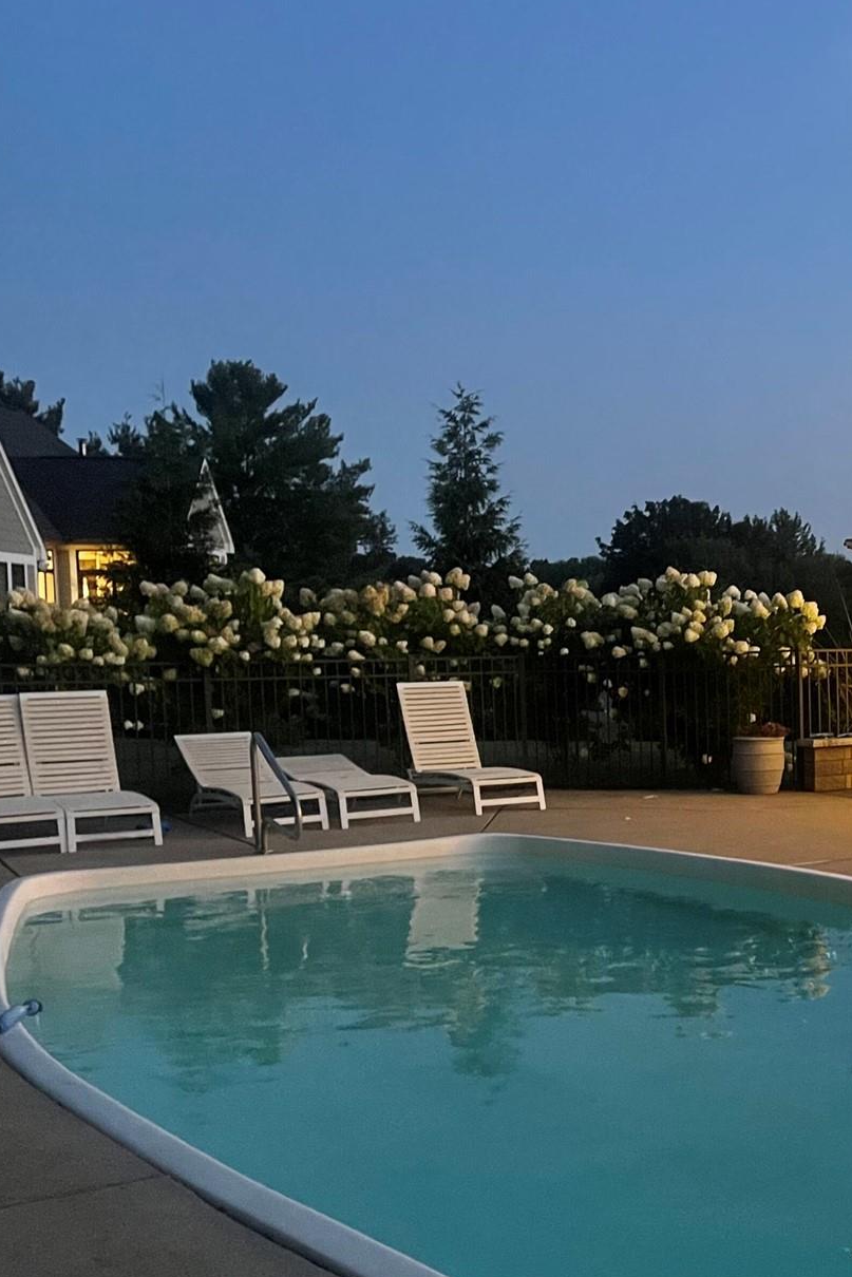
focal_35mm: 44
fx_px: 1561
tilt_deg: -5.0
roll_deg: +0.4
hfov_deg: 27.2
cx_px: 1000
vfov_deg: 44.3
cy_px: 751
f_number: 1.6
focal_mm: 5.1
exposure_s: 1/30
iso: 800
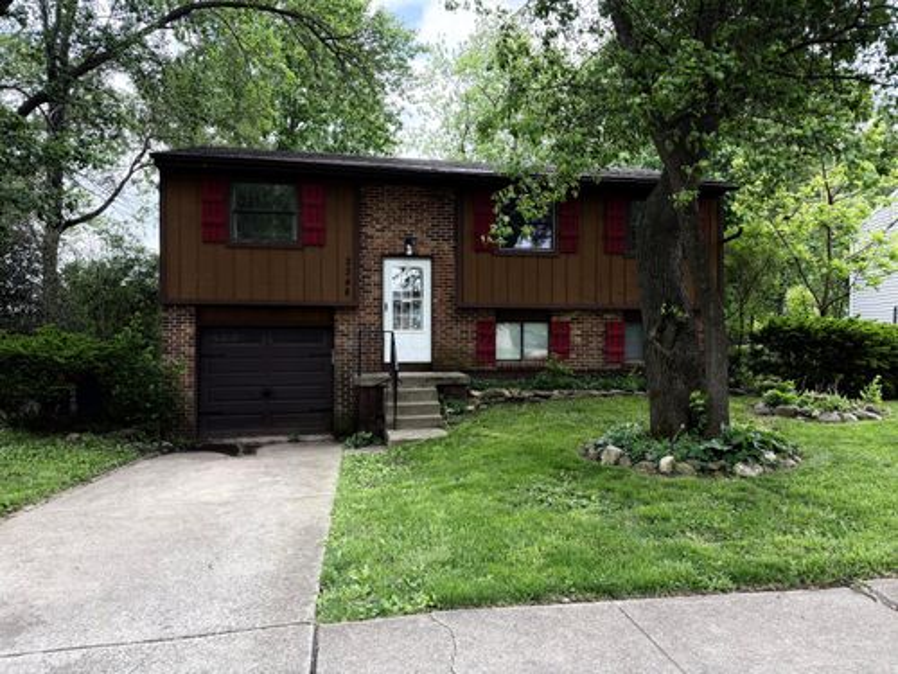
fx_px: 623
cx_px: 449
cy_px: 337
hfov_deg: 71.6
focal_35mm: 24
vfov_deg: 56.8
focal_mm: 6.76
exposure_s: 1/765
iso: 100
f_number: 1.78
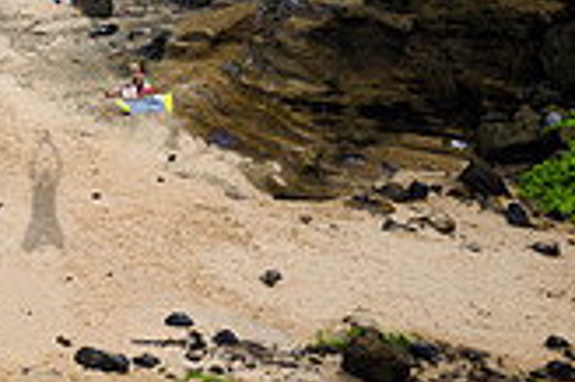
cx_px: -410
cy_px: 19
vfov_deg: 11.0
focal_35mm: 124
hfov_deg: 14.8
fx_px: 1979
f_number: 8
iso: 500
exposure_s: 1/200
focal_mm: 35
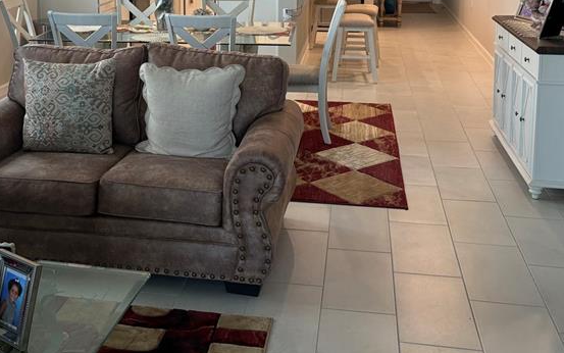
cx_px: 190
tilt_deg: -7.0
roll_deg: +0.8
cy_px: 15
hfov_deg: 39.1
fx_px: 784
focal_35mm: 51
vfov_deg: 24.4
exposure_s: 1/60
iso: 100
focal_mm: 5.96
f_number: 1.6
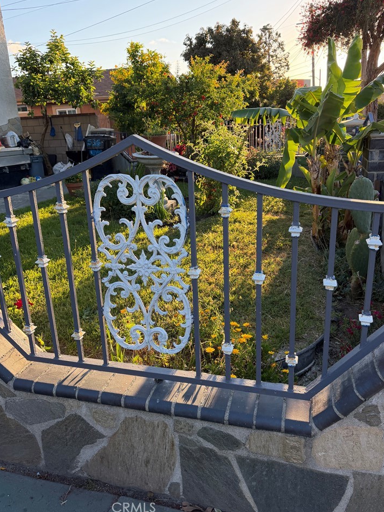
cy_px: 238
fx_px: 384
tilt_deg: -17.7
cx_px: 197
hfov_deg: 53.1
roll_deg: +4.0
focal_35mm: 26
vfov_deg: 67.2
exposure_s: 1/702
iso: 100
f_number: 1.78
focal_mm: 6.76
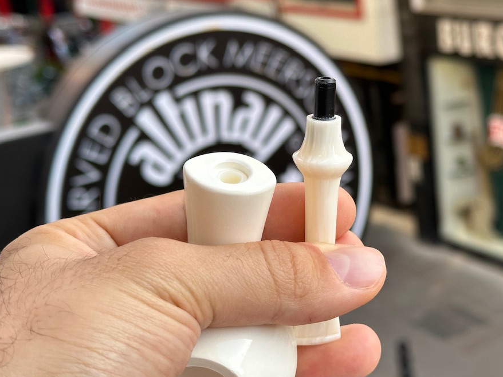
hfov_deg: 27.7
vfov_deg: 21.0
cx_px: 316
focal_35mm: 70
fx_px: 1017
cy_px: 164
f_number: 1.78
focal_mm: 6.86
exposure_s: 1/469
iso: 64
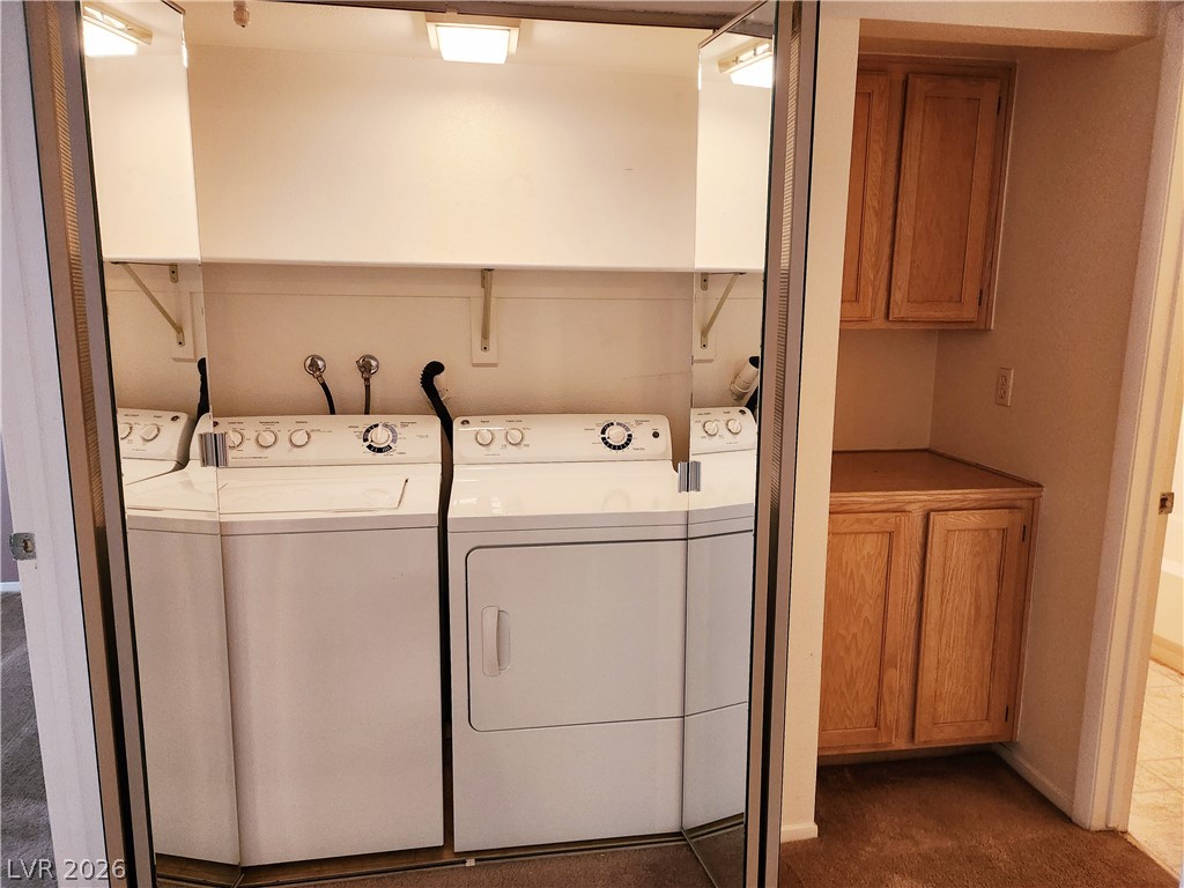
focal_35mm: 24
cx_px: 592
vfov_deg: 56.8
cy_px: 444
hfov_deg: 71.6
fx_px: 821
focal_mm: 5
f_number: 1.8
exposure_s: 1/120
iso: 500
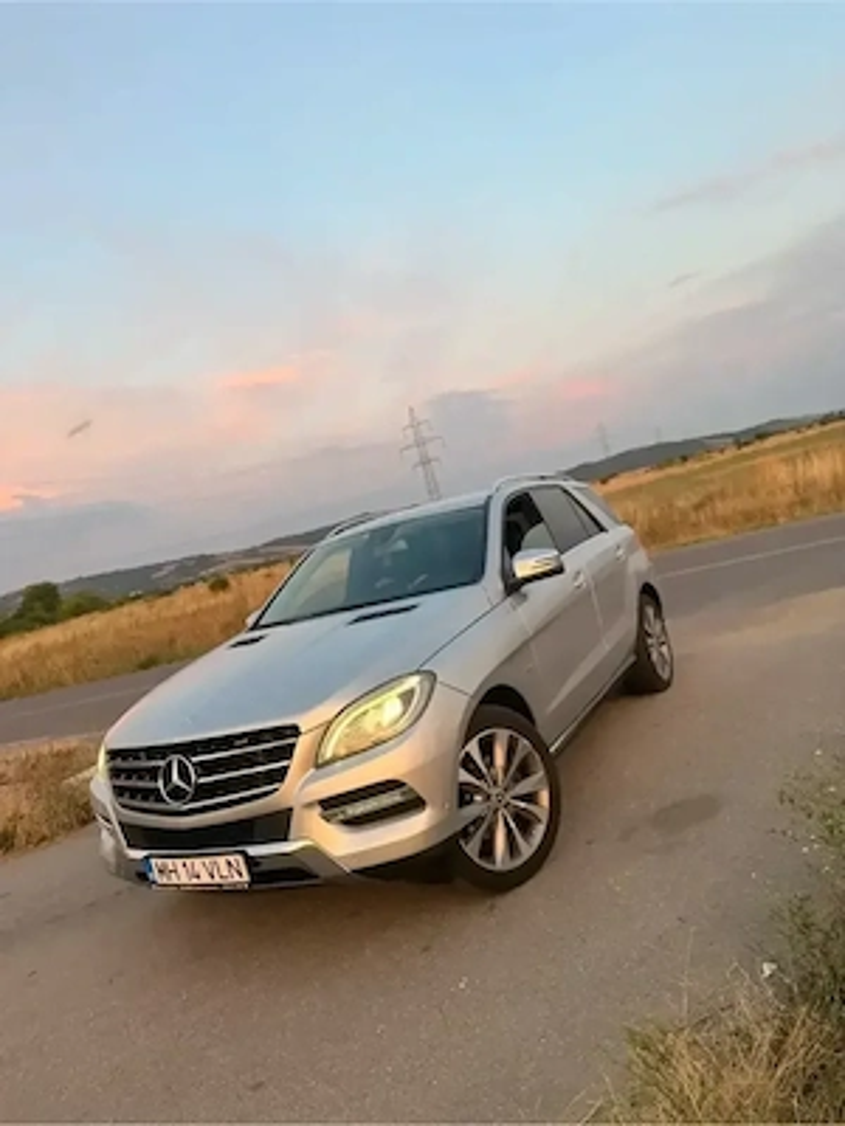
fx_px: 781
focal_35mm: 24
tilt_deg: -1.4
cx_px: 422
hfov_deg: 56.8
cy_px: 563
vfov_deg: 71.6
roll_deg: +15.7
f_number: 1.78
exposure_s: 1/121
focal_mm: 6.76
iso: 64
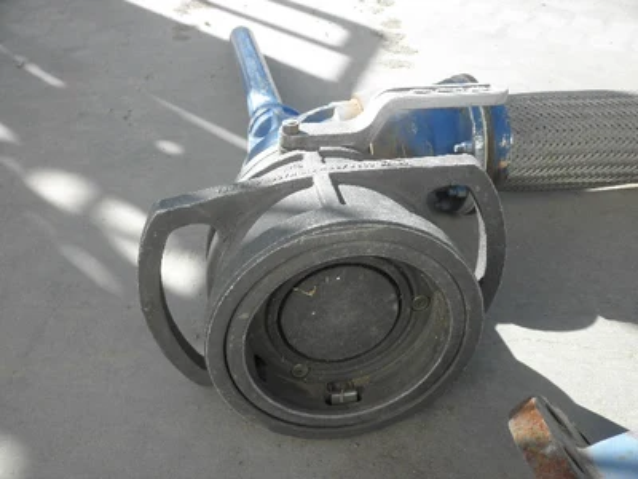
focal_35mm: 35
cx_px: 319
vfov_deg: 40.7
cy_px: 240
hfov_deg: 52.6
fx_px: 645
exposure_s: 1/400
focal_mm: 6.1
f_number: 3.2
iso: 64
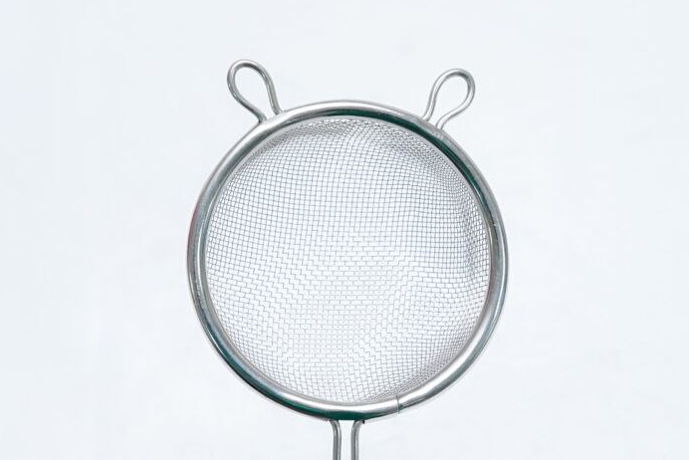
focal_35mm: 88
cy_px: 229
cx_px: 344
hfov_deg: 23.1
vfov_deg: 15.5
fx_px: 1685
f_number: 10
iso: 3200
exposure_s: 1/125
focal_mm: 58
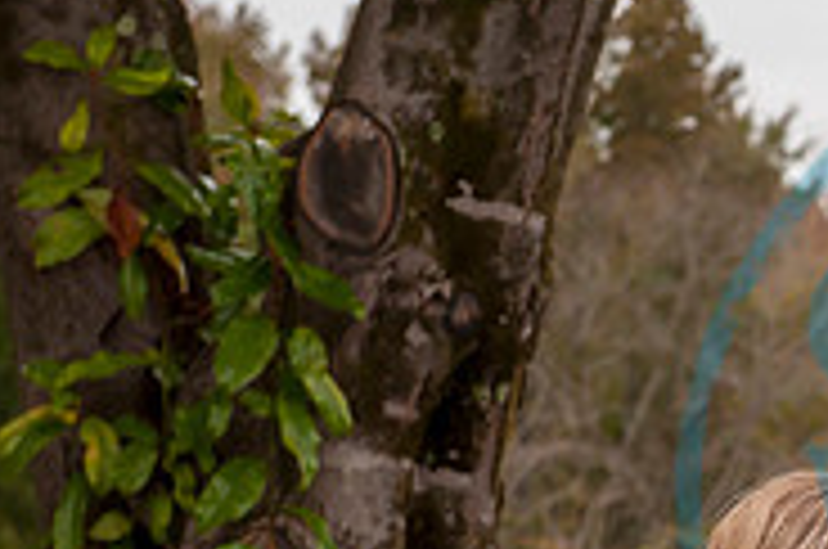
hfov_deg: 9.1
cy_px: 657
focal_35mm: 221
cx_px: 1143
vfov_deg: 6.2
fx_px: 5074
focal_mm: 70
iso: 400
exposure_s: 1/125
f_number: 5.6
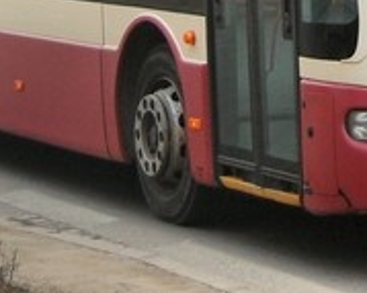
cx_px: 363
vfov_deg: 5.7
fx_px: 2920
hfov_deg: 7.2
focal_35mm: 269
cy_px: -227
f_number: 4.8
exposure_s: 1/500
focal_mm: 38
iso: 400
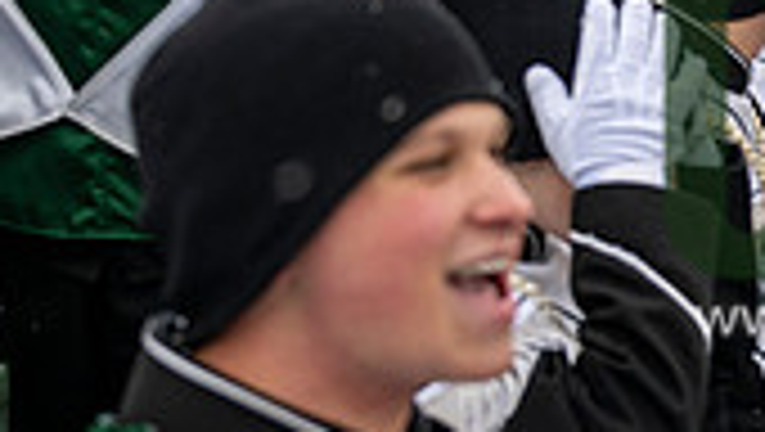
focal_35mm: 102
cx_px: 1004
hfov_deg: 19.3
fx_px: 2071
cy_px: 160
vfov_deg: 11.9
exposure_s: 1/500
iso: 160
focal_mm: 28.5
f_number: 2.8
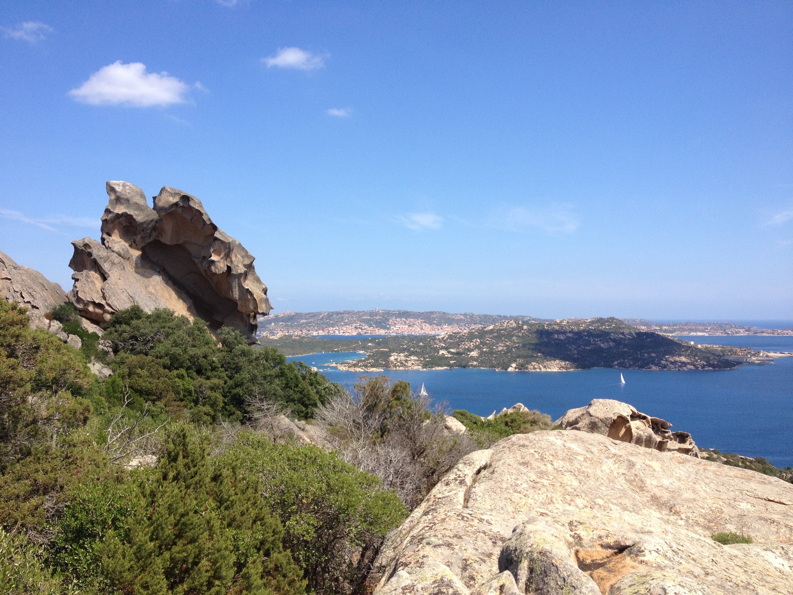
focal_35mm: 35
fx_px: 802
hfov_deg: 52.6
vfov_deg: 40.7
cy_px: 298
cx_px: 396
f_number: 2.4
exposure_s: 1/1534
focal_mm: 4.28
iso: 50
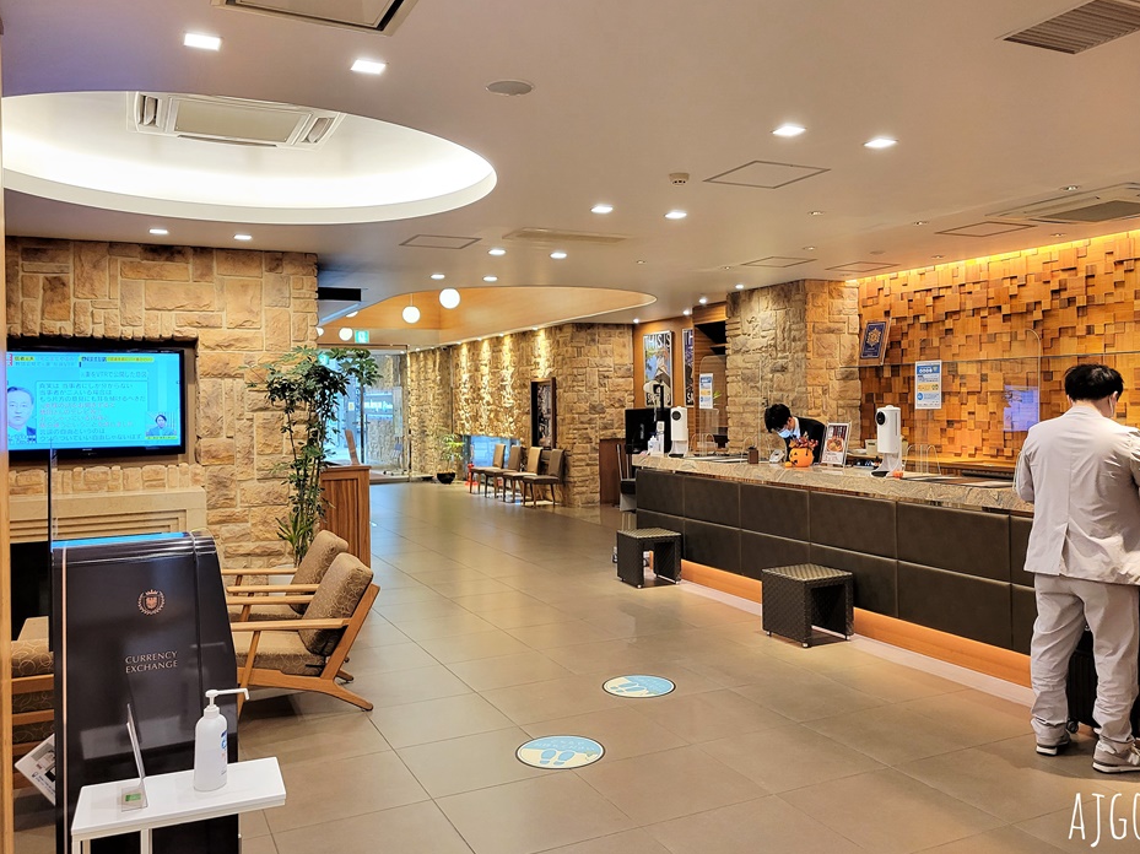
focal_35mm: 28
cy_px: 399
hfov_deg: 63.4
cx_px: 594
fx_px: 922
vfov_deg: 49.7
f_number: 1.8
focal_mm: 5.4
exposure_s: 1/50
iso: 320
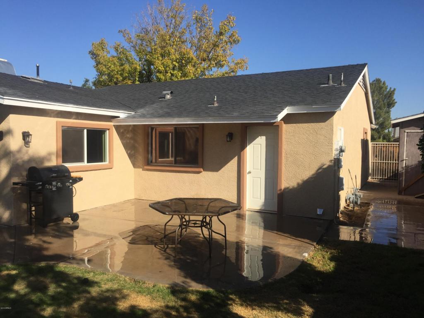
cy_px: 159
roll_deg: -0.4
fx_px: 355
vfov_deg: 48.2
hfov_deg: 61.7
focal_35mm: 29
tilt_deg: -1.2
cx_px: 212
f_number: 2.2
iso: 32
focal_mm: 4.15
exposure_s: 1/2475
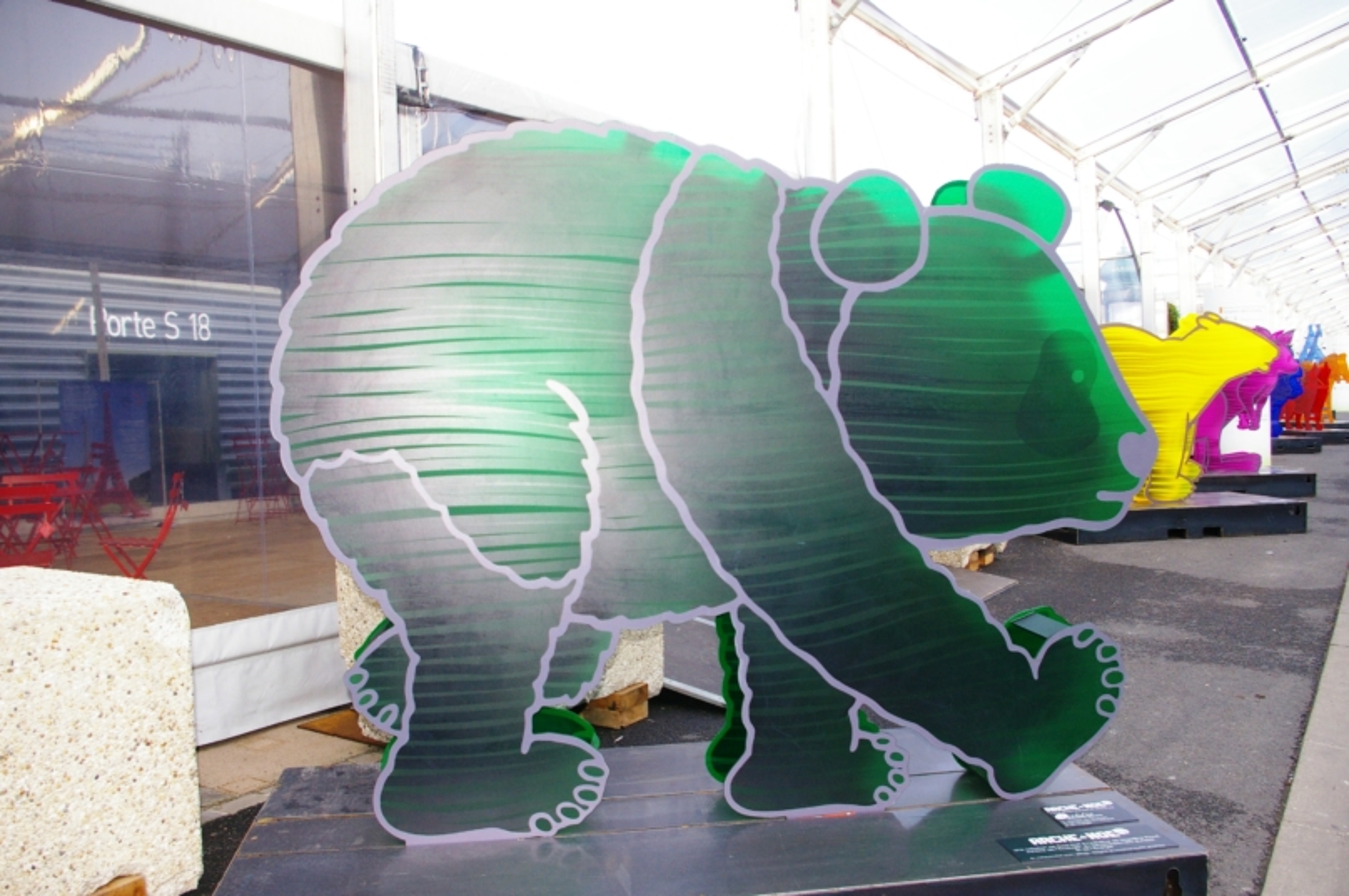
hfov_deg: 62.0
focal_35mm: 30
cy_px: 448
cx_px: 674
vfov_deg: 43.5
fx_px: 1123
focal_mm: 20
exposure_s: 1/180
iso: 800
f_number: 6.7
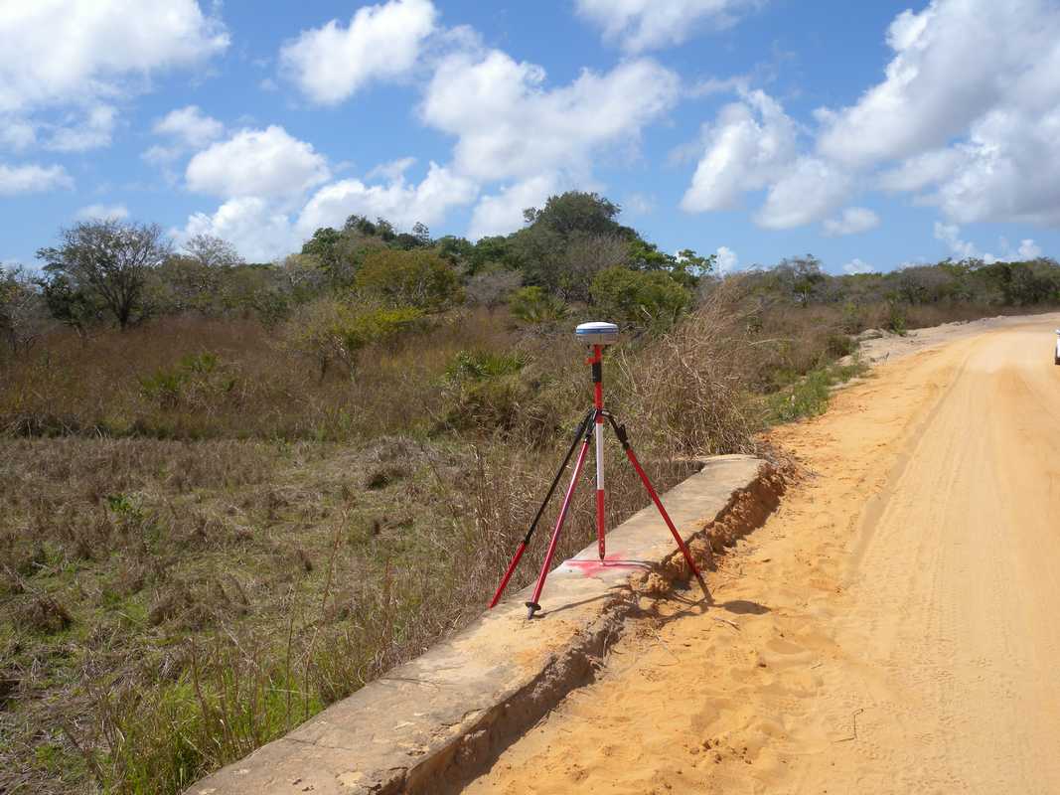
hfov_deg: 63.4
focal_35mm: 28
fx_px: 857
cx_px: 530
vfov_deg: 49.7
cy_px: 398
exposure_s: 1/348
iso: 64
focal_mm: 6
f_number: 6.4
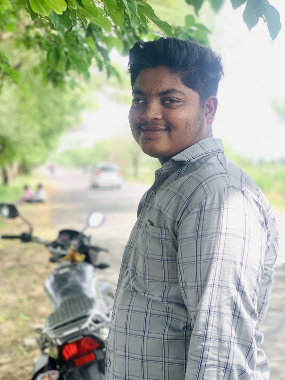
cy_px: 190
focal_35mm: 52
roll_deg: -1.4
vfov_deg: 36.8
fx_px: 571
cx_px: 142
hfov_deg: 28.0
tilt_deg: -1.4
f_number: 2.4
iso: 16
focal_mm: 6
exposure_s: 1/184
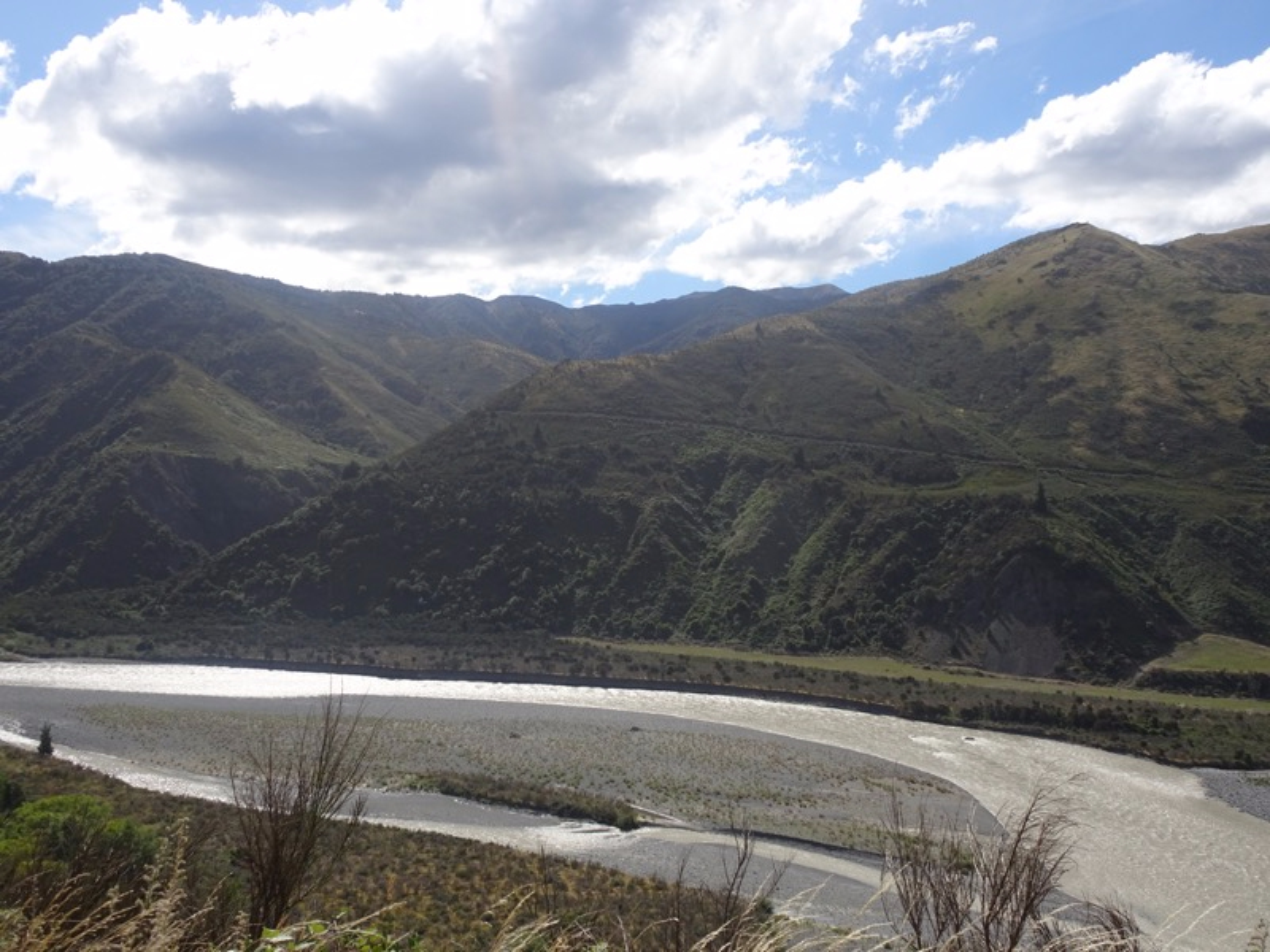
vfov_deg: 42.9
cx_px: 635
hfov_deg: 55.4
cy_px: 476
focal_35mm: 33
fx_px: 1211
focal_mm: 5.61
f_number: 4
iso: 80
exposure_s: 1/1000
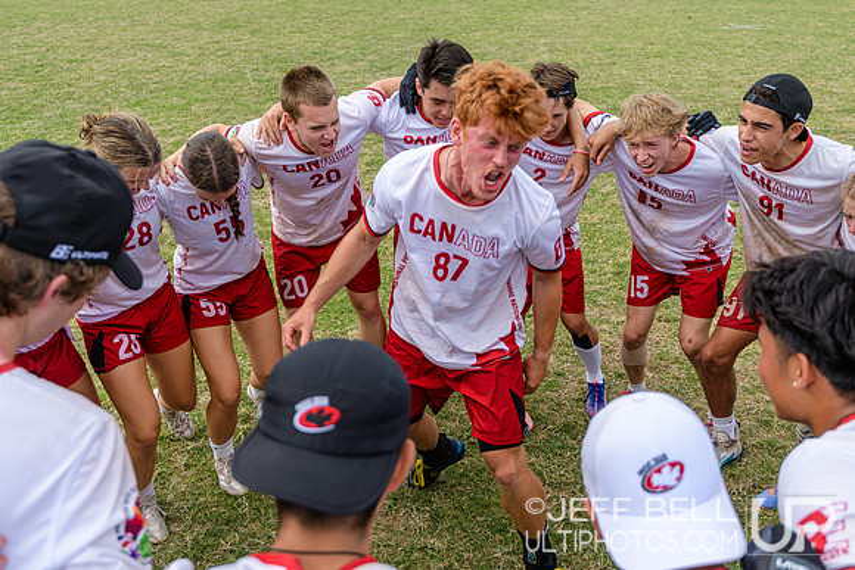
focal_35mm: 35
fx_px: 831
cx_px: 428
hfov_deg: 54.4
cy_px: 285
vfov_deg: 37.9
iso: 100
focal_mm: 35
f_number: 4
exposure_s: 1/500
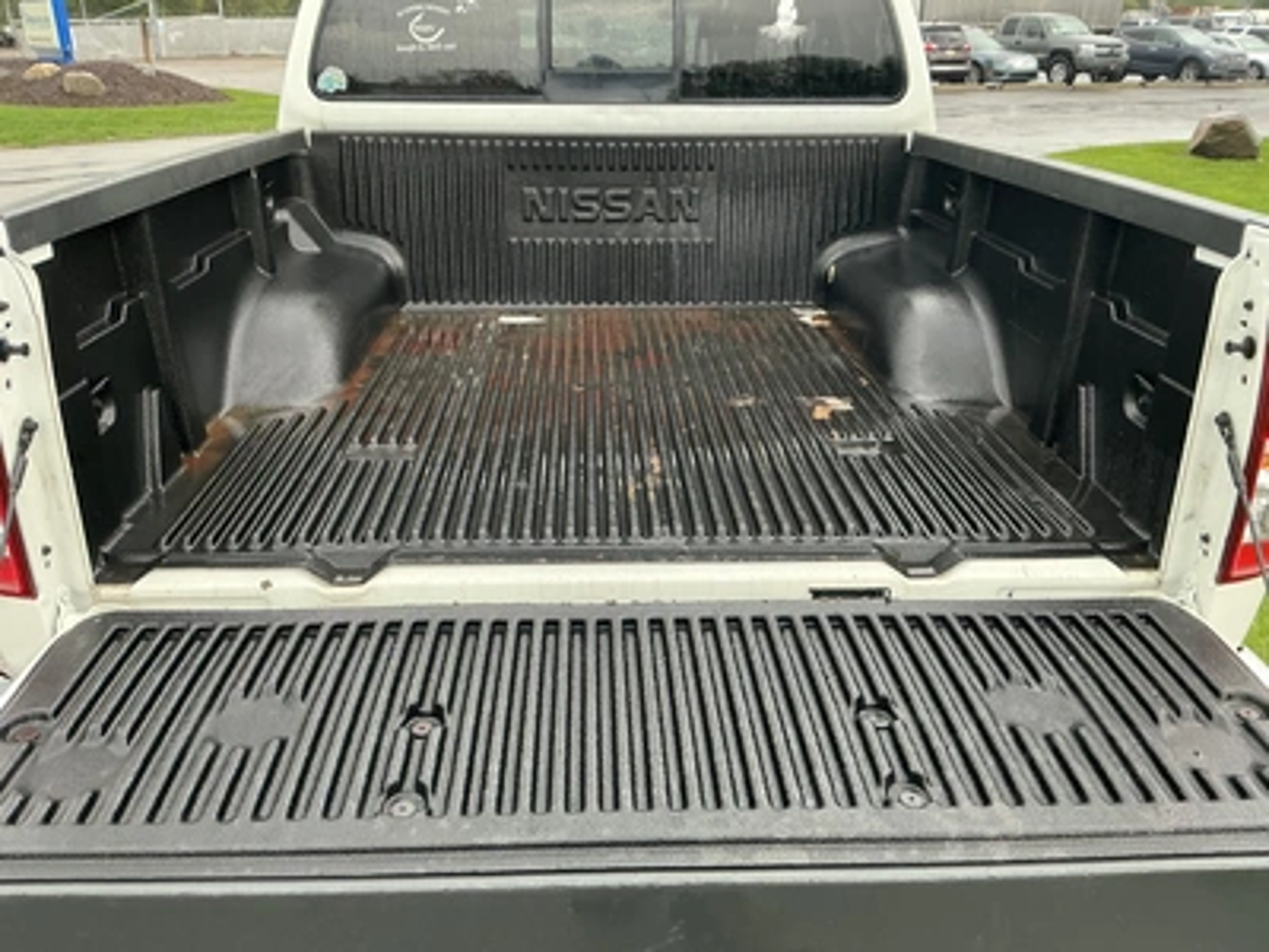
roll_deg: -1.6
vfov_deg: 49.7
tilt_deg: -21.2
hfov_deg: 63.4
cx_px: 634
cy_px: 476
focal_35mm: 28
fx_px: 1026
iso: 100
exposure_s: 1/60
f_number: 1.8
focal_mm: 3
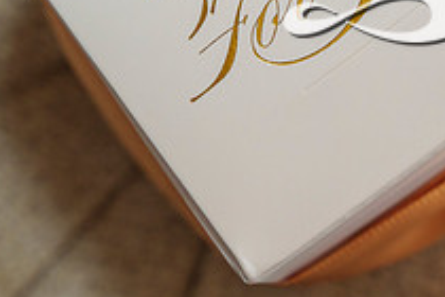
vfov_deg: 5.5
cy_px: -62
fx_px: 3090
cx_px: 375
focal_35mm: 250
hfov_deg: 8.2
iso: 800
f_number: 5
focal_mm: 75
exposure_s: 1/60
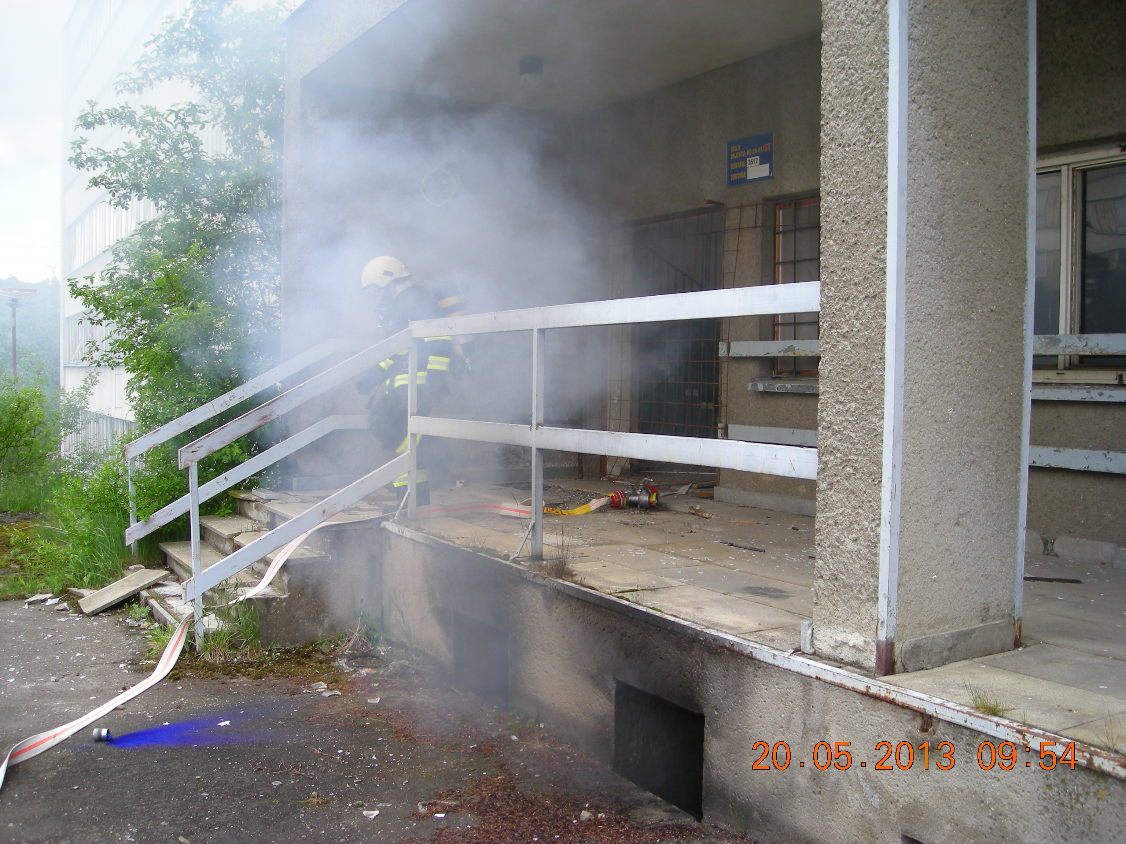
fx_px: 1138
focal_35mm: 35
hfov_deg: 52.6
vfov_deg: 40.7
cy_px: 422
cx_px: 563
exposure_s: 1/132
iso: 50
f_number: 2.8
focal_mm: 5.7
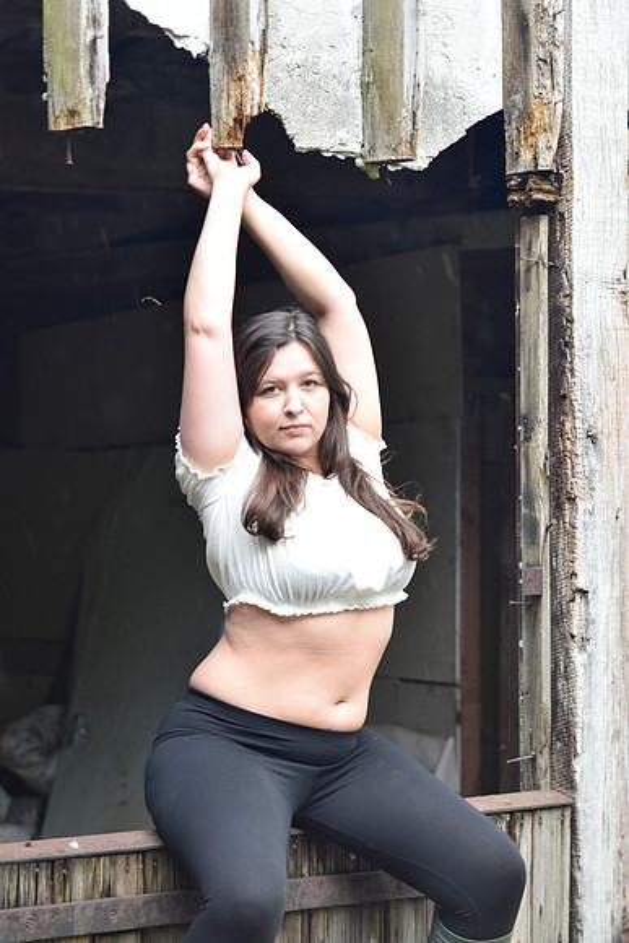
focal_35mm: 105
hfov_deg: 13.0
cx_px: 314
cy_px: 472
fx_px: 2750
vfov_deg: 19.5
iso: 800
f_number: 3.5
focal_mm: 70
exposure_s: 1/200
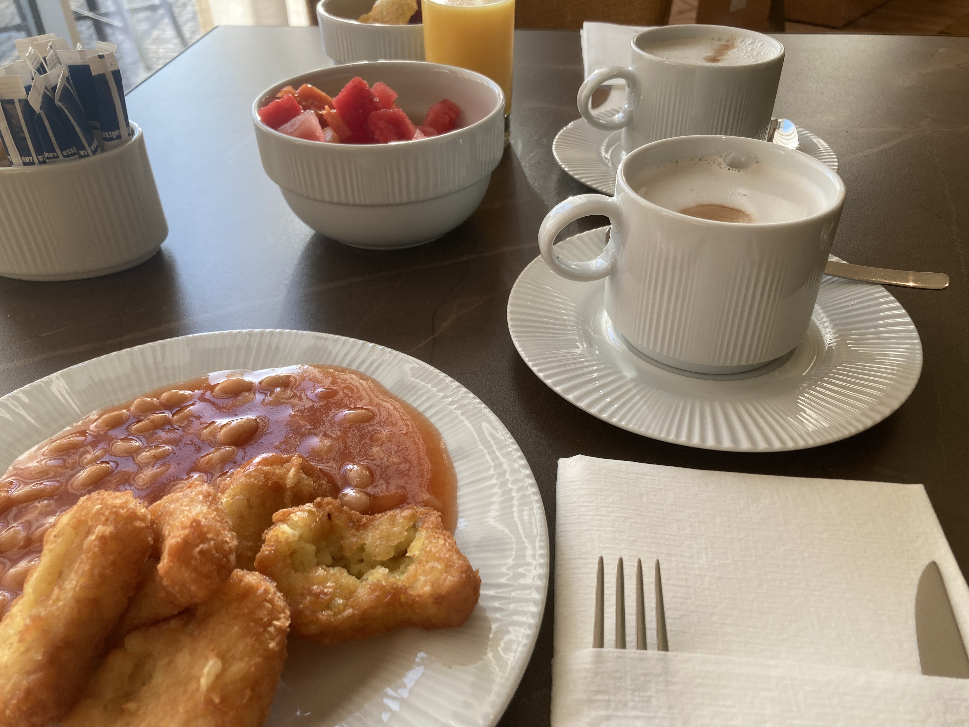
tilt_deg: -35.9
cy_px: 364
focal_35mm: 28
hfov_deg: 63.4
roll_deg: +1.3
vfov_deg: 49.7
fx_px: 784
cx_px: 484
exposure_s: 1/121
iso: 32
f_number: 1.8
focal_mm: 3.99
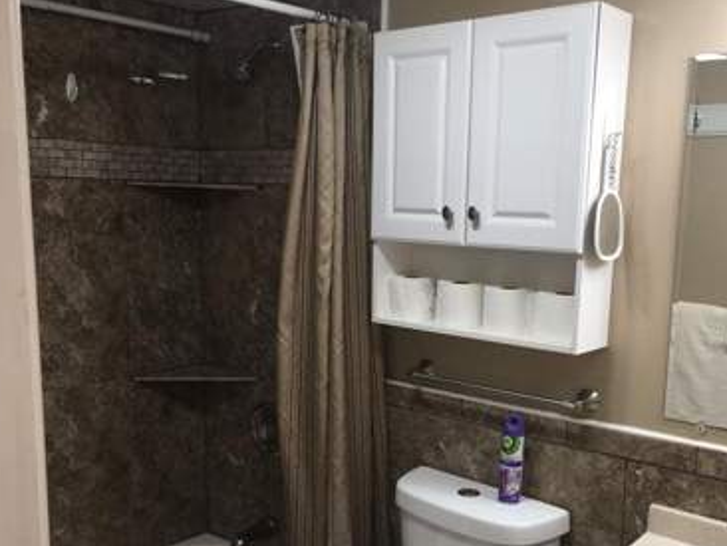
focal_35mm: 38
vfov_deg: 37.5
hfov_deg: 48.8
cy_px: 349
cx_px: 413
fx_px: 799
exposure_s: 1/44
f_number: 2.2
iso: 25
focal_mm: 4.15
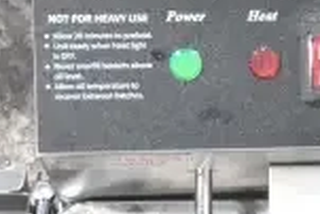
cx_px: 612
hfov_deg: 11.1
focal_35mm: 170
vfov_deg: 8.1
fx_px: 1513
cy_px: 58
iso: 6400
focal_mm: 28
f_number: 5.6
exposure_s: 1/125
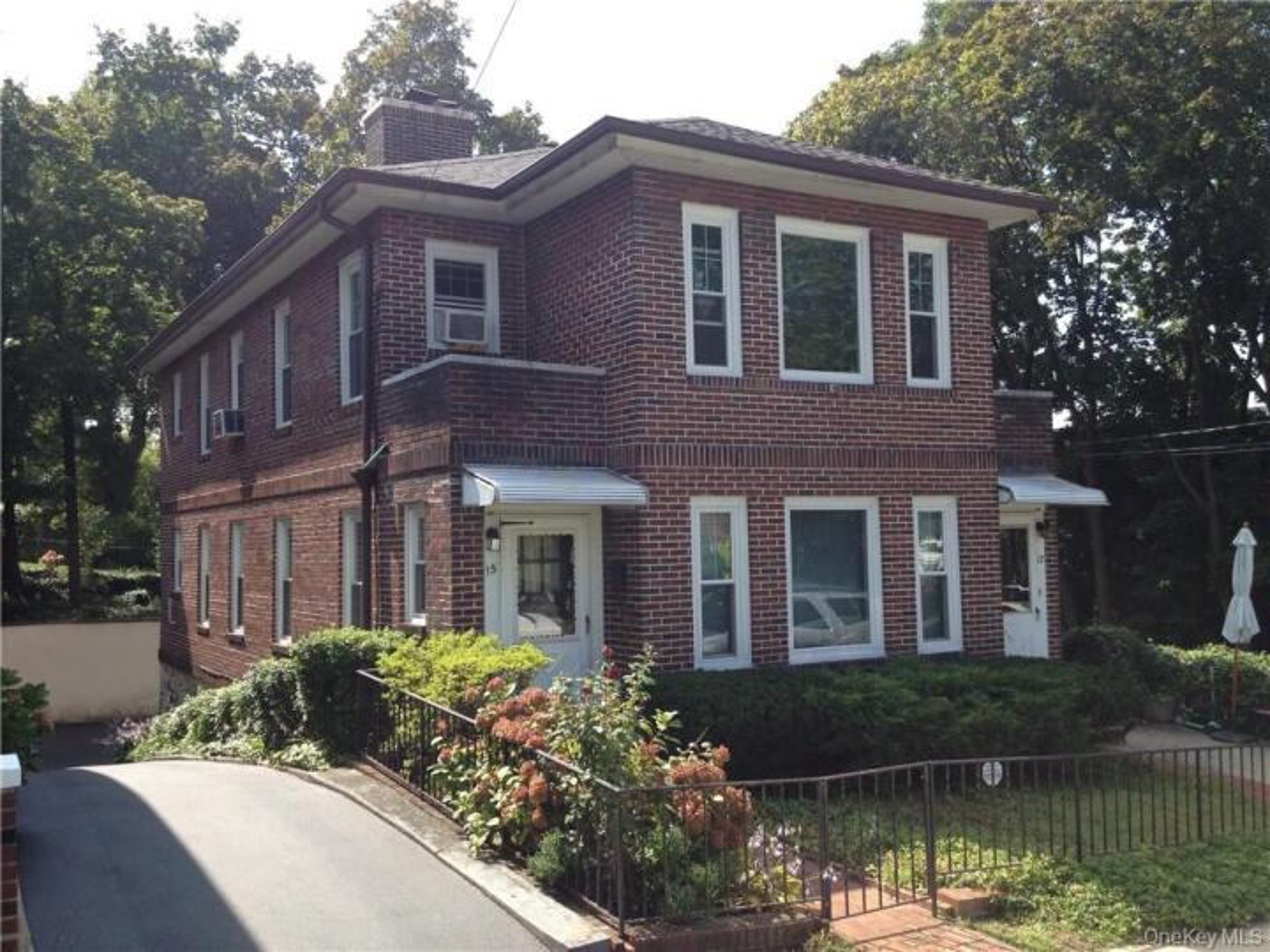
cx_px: 635
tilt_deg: +1.0
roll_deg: +0.4
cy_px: 476
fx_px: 1284
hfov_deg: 52.6
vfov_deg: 40.7
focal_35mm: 35
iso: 50
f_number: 2.4
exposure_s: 1/606
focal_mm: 4.28
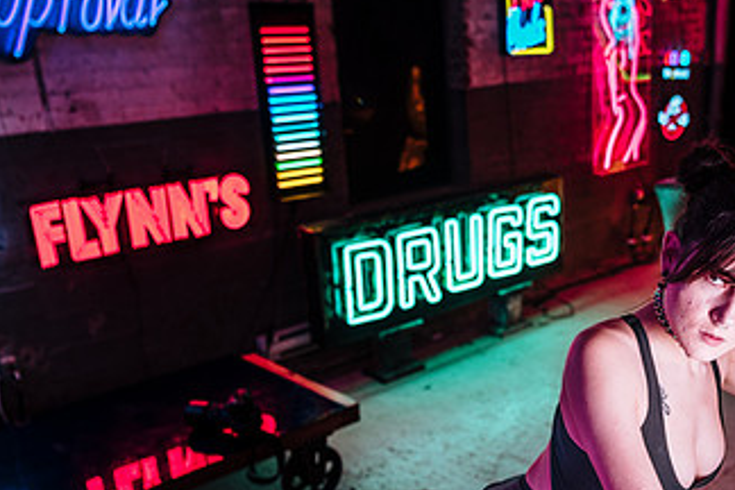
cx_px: 510
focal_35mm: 43
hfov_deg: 44.5
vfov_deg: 30.8
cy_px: 350
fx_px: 878
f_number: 2.8
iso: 200
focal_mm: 24
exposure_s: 1/100
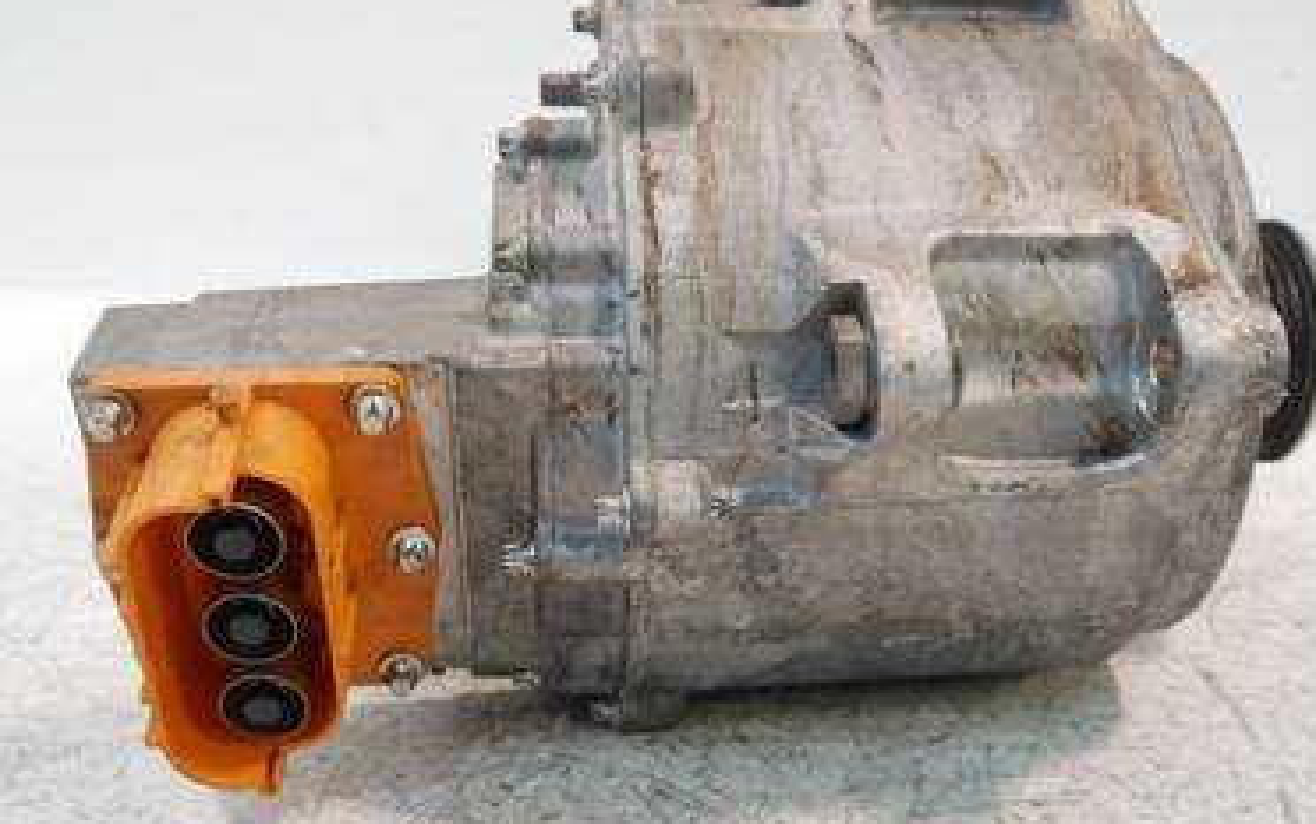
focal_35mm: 41
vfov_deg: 31.3
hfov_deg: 48.2
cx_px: 623
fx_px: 1471
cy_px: 449
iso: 1250
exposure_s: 1/125
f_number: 3.6
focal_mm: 15
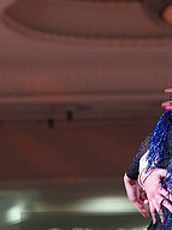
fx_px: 2613
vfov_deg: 5.0
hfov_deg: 3.8
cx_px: 187
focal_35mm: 394
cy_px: 253
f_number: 5
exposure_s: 1/400
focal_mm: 135
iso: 10000
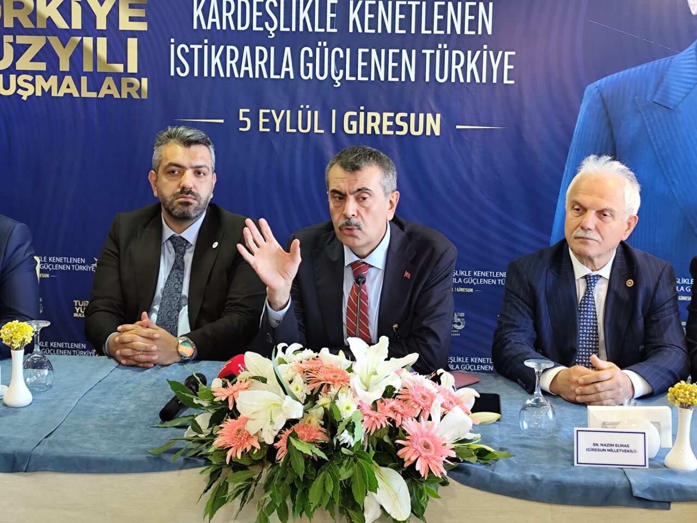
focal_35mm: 65
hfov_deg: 29.8
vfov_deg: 22.6
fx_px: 1309
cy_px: 262
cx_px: 348
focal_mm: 6.19
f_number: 1.65
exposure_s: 1/25
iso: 400
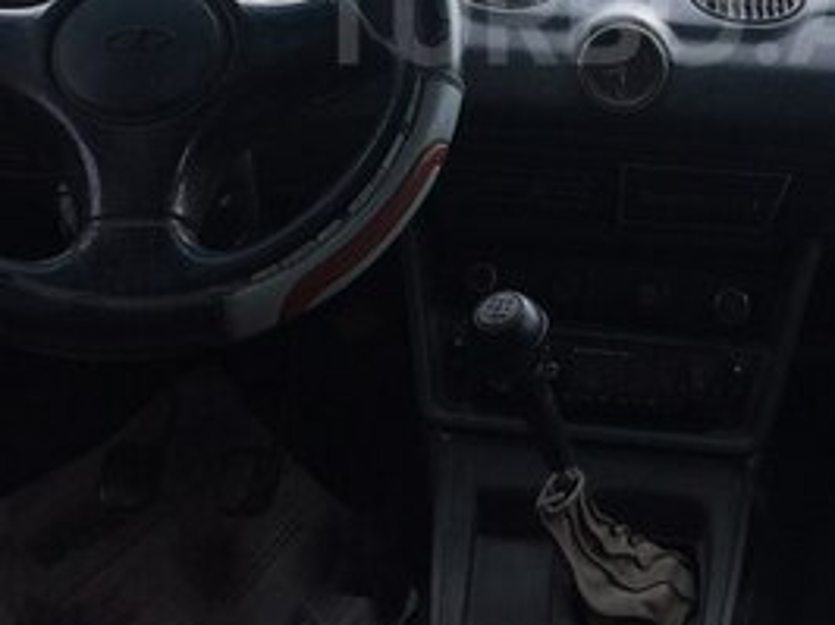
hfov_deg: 26.7
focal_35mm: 72
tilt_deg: -6.7
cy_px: 17
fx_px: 1735
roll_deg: -3.8
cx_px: 634
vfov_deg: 19.9
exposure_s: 1/477
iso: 32
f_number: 2.2
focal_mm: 4.15
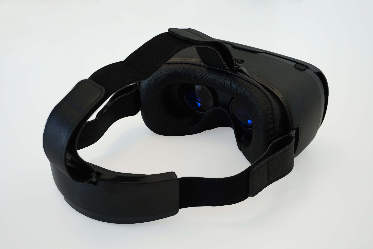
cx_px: 186
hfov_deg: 47.9
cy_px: 124
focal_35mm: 40
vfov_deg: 33.0
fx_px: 419
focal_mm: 27
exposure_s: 1/160
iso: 200
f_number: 4.5
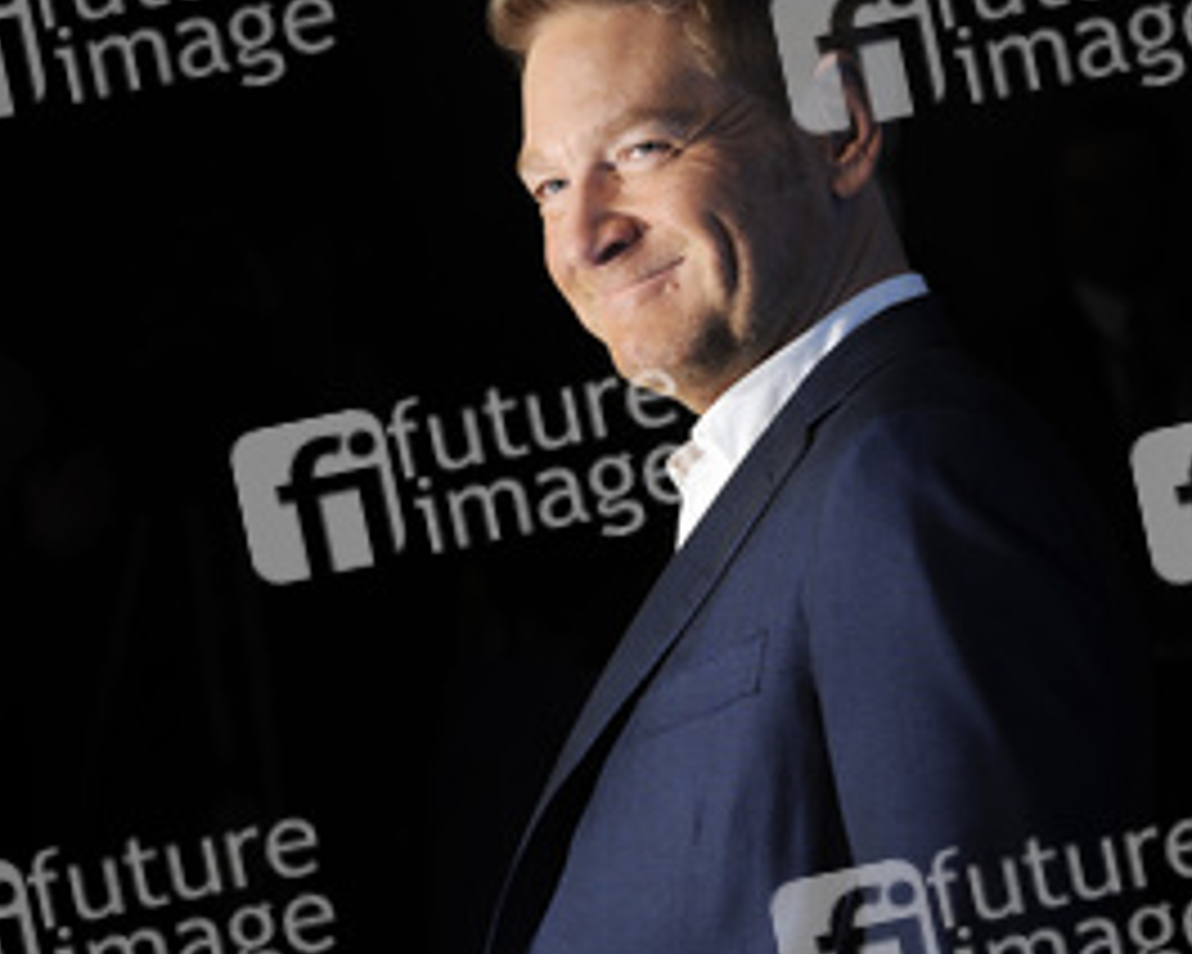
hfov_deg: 12.1
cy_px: 702
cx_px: 596
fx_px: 5609
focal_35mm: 159
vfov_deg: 9.7
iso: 200
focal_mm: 112
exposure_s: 1/200
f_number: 7.1
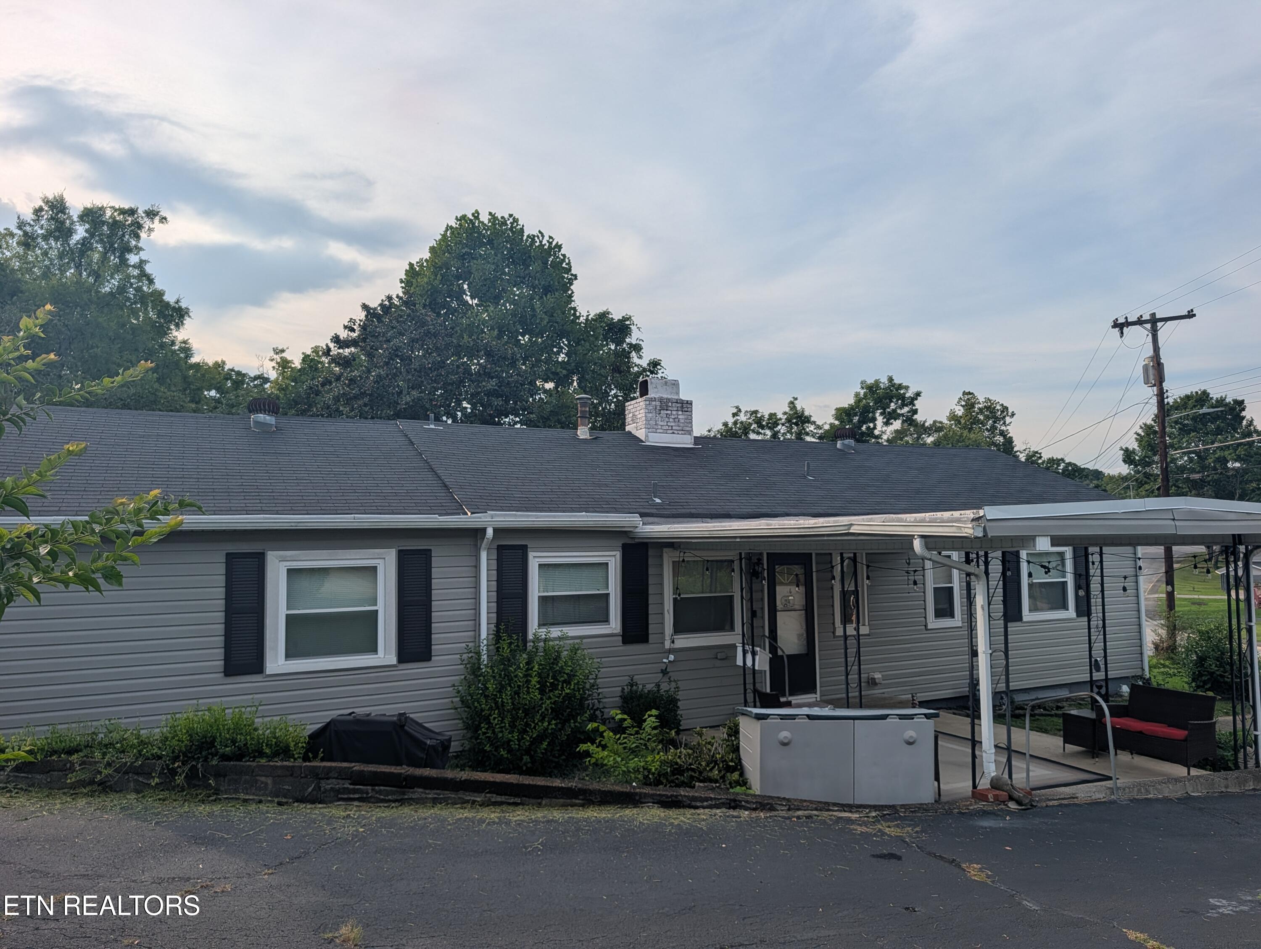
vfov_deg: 56.9
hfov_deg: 71.5
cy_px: 474
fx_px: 875
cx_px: 630
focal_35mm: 24
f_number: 1.68
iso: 20
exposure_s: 1/1337
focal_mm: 6.9
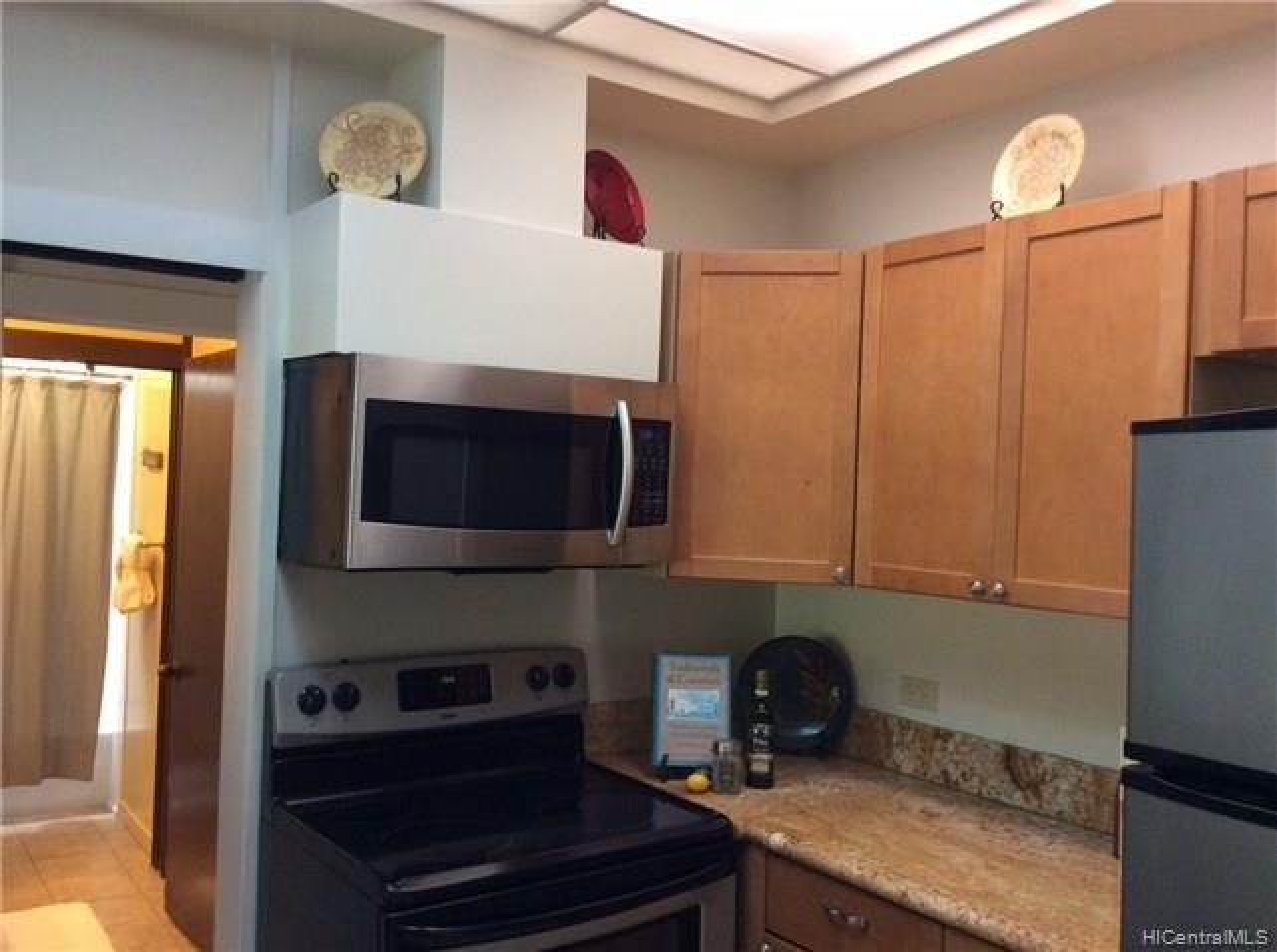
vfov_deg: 44.0
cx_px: 638
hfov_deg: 56.9
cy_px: 476
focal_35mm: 32
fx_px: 1178
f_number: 2.4
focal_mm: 3.3
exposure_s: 1/24
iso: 160
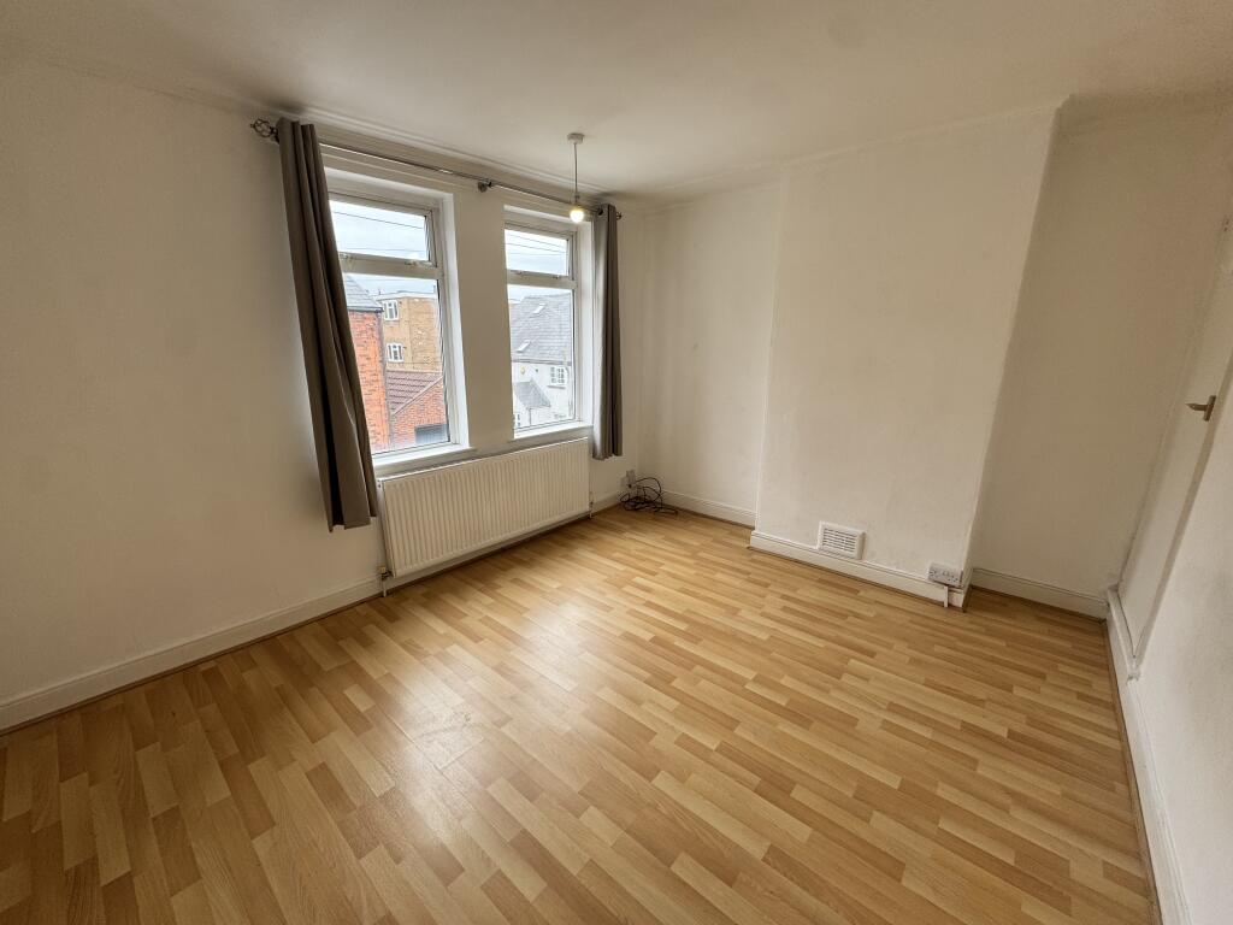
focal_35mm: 14
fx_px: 499
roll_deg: -0.1
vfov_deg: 85.7
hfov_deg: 102.1
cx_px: 616
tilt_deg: -14.5
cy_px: 462
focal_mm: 2.22
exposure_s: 1/100
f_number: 2.2
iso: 40
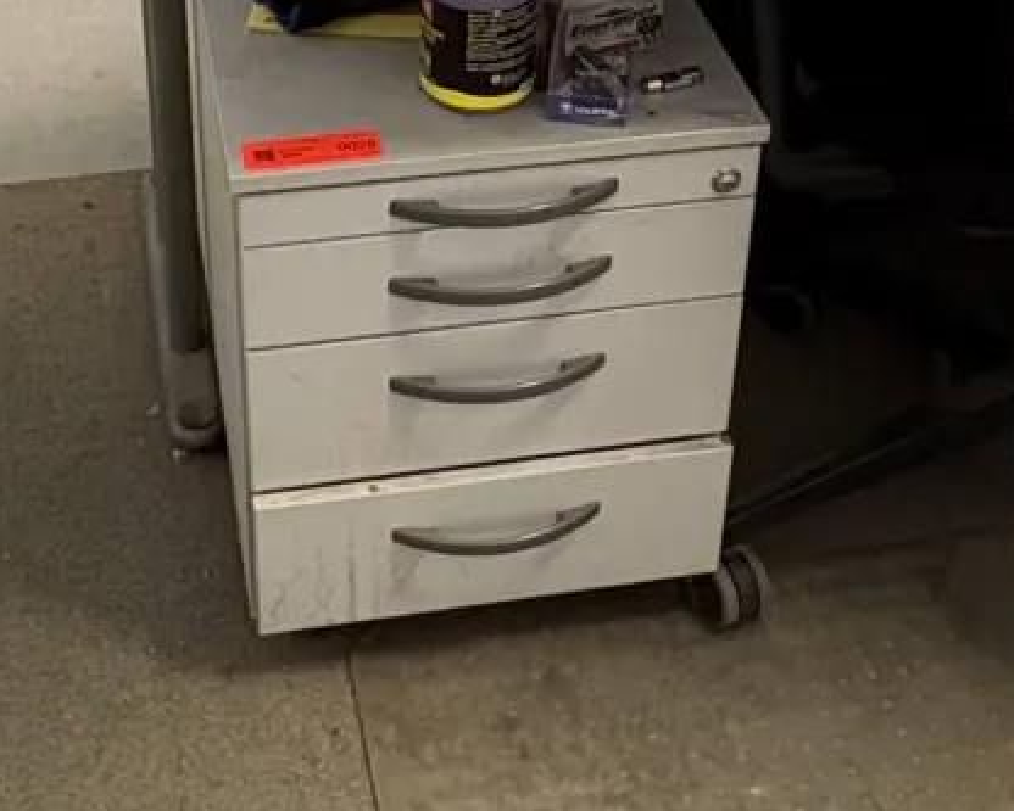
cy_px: -80
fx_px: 1891
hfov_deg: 30.0
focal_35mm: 63
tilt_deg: -28.1
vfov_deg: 22.8
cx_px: 419
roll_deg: -0.1
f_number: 2.2
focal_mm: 2.22
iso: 320
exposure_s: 1/50
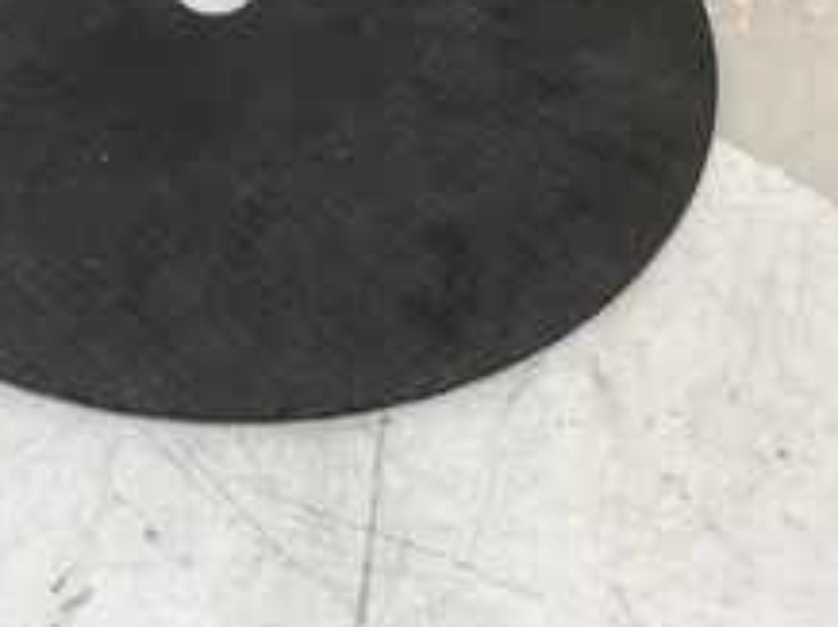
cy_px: 123
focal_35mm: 57
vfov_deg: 25.2
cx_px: 169
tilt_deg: -49.0
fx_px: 1378
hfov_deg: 32.9
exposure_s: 1/120
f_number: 2.4
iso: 64
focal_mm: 3.3
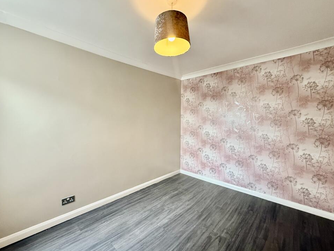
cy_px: 131
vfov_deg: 81.7
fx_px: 145
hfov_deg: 98.2
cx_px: 165
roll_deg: -0.4
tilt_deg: -3.3
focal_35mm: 15
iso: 250
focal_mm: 2.22
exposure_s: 1/99
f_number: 2.2
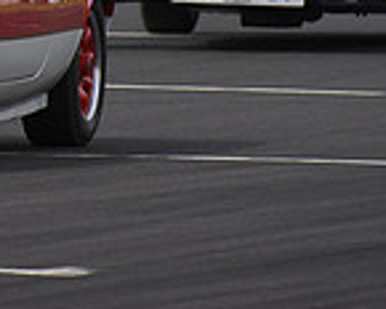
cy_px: -185
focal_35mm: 1500
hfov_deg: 1.3
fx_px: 17136
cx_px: -325
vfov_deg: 1.0
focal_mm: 400
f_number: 8
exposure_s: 1/1000
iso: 1600
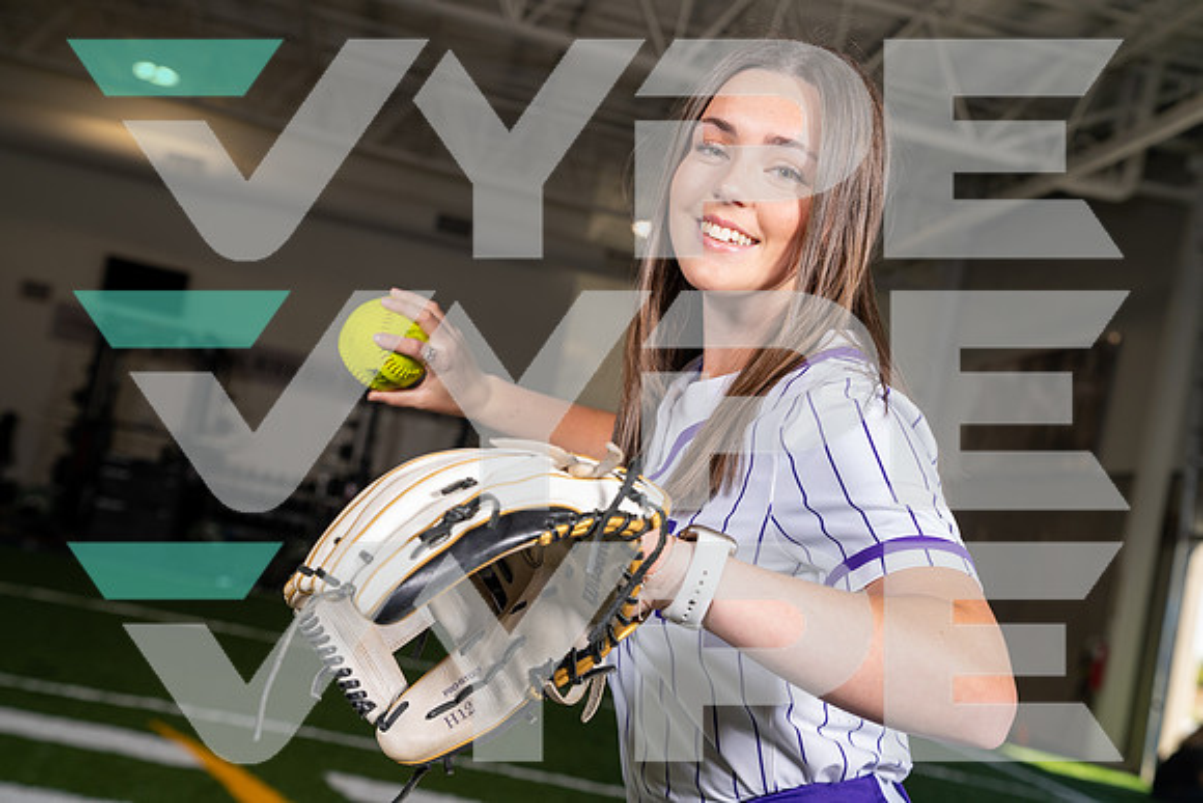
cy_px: 402
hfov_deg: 36.9
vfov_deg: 25.1
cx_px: 602
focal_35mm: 54
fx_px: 1805
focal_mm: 54
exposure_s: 1/200
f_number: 5.6
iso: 200
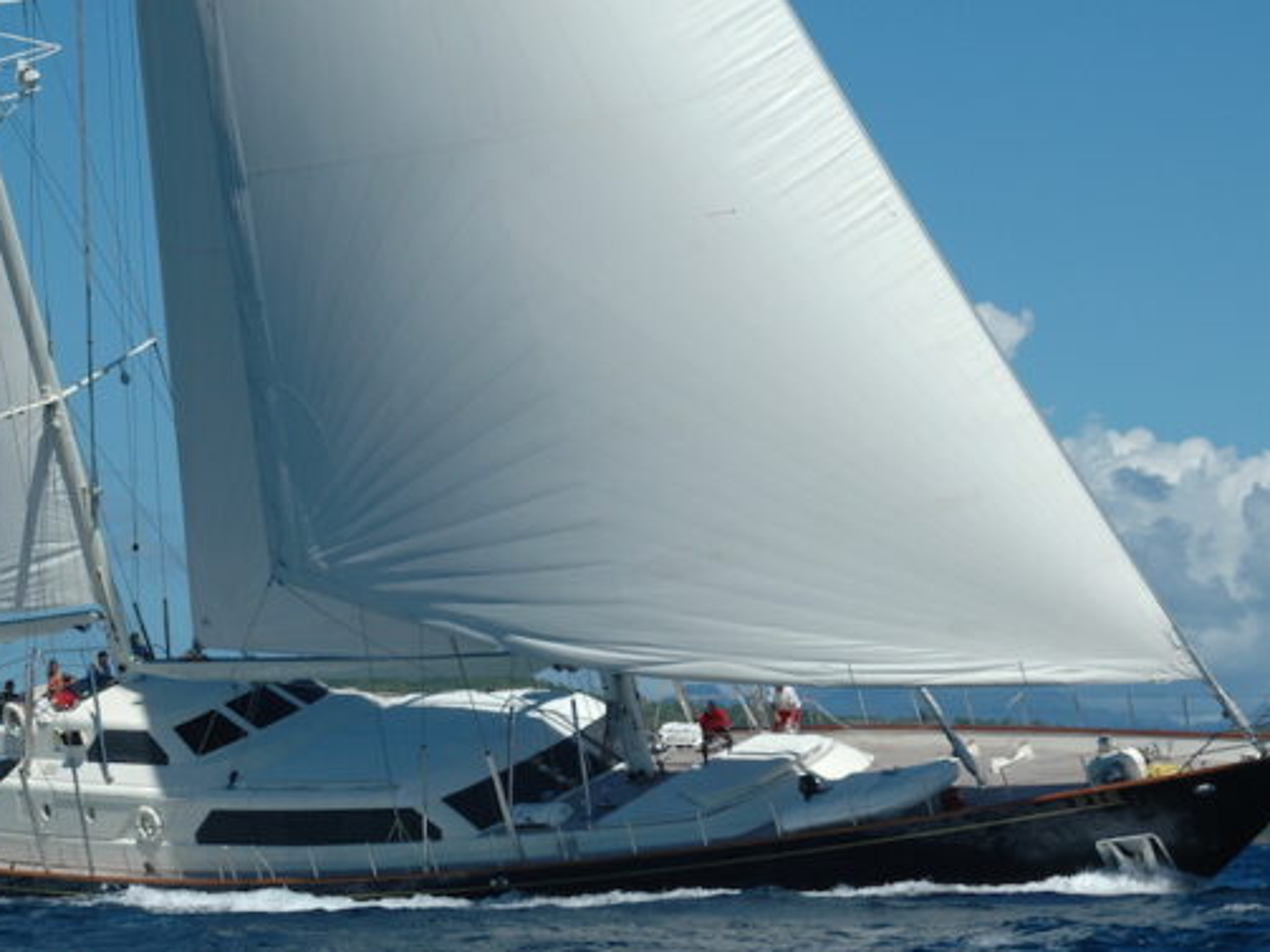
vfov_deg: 9.6
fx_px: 5649
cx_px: 692
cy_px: 542
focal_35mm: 154
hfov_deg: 12.8
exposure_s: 1/500
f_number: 11
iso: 200
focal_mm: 70
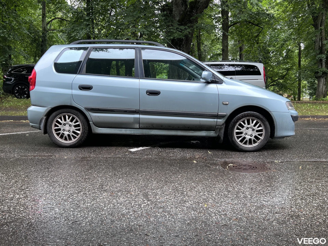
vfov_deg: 53.1
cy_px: 123
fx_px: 246
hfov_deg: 67.3
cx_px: 164
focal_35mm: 26
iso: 40
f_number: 1.5
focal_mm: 5.7
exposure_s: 1/139
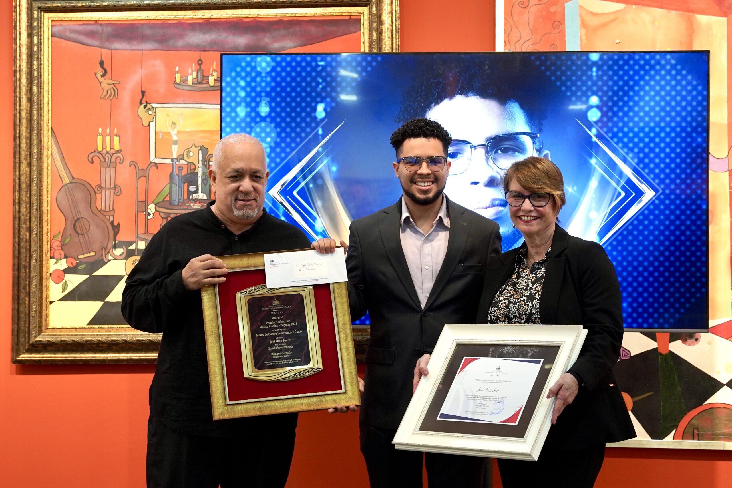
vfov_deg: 19.7
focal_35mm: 69
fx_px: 1403
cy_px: 244
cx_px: 366
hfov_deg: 29.2
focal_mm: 46.1
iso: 1250
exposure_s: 1/160
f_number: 4
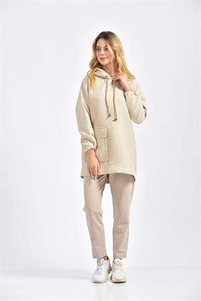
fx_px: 819
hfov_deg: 14.0
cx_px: 100
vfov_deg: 20.8
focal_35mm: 98
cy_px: 150
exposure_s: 1/160
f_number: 6.3
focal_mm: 98
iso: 100
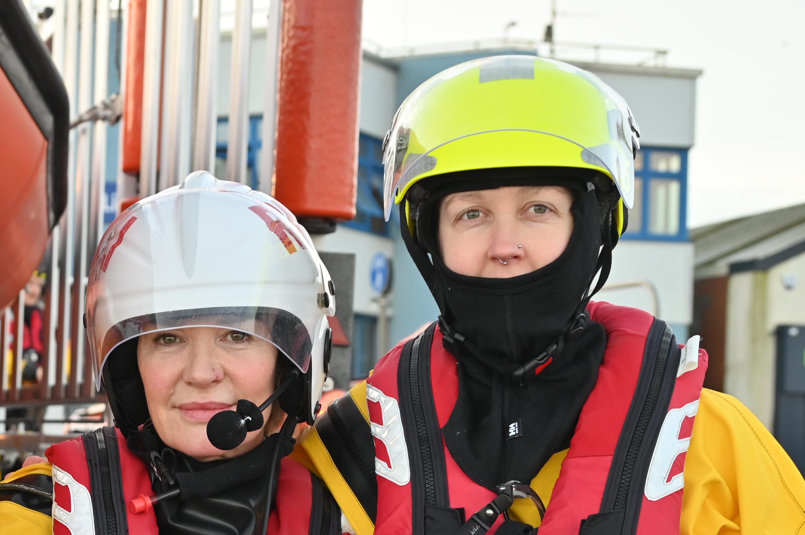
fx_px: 2100
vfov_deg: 14.2
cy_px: 575
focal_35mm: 94
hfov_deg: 21.2
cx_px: 83
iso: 400
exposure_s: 1/250
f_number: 5
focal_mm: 41
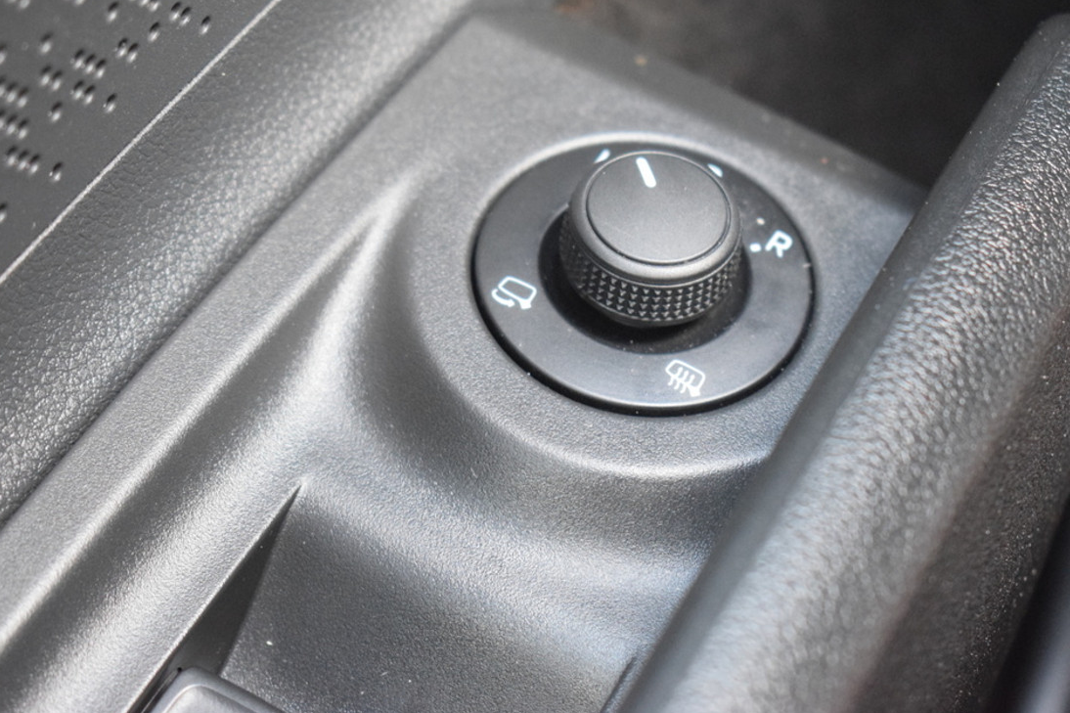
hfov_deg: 21.2
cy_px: 260
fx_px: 2853
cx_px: 542
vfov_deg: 14.2
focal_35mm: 96
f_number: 5.6
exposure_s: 1/60
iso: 4000
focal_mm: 50
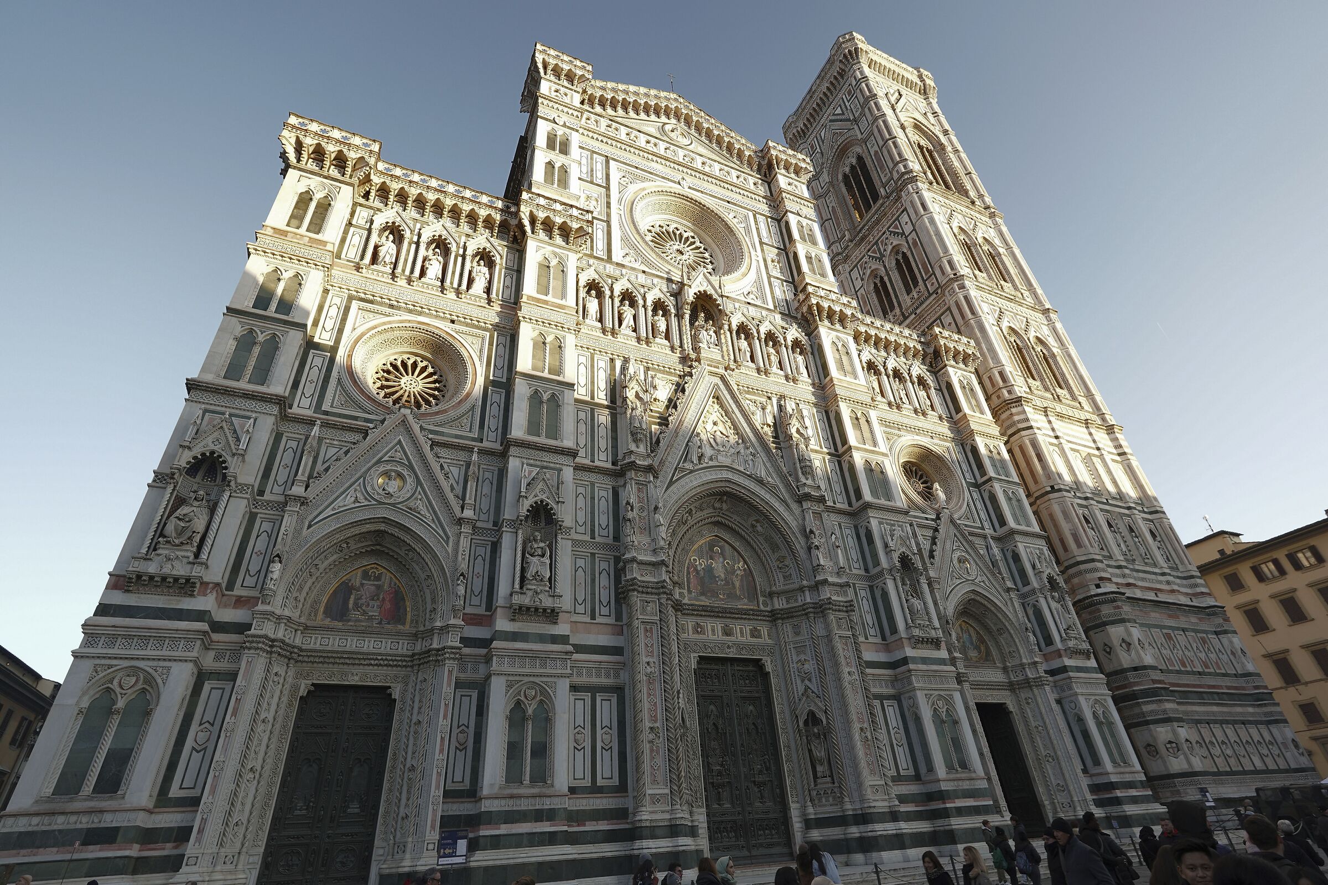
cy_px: 442
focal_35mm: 16
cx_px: 664
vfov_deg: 72.1
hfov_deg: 95.0
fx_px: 609
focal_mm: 11
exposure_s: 1/100
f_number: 3.5
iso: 100
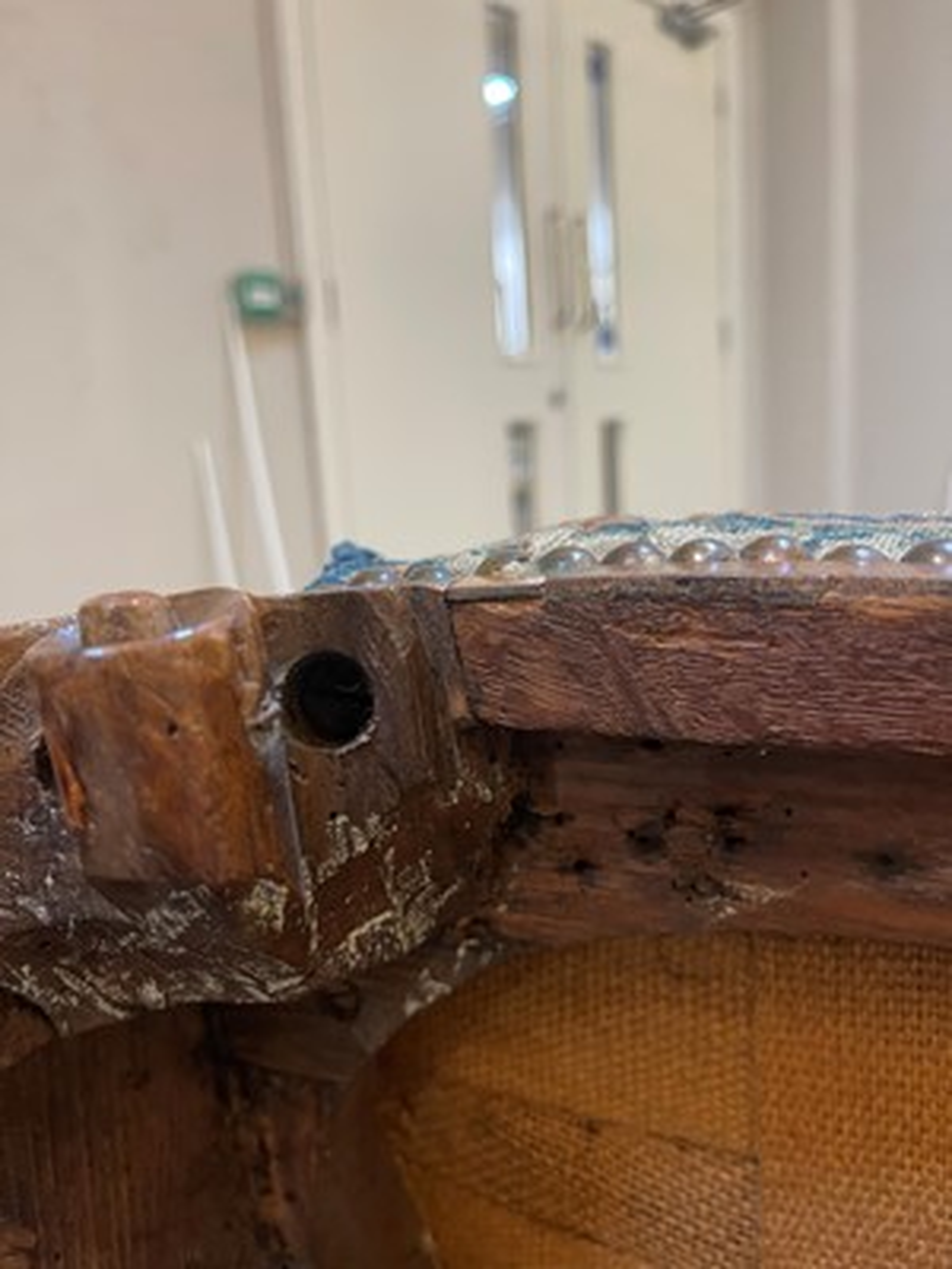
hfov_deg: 54.9
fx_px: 917
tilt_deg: -9.9
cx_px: 476
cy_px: 634
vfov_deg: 69.4
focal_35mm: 25
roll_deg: +2.5
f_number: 1.6
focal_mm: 5.1
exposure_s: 1/50
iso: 160
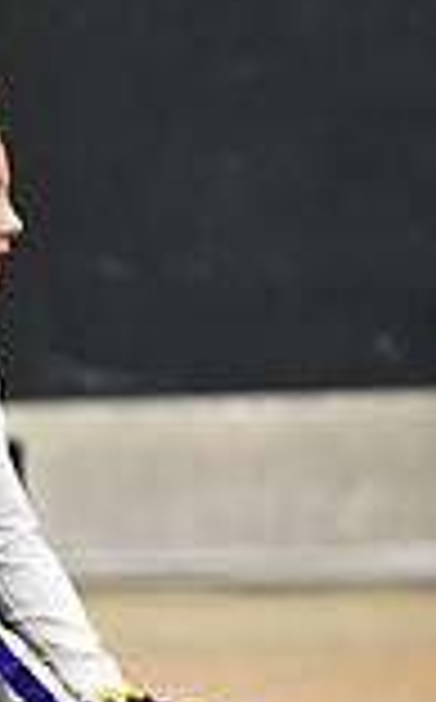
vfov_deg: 1.8
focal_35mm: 1138
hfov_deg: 1.1
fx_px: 21716
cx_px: -733
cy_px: 835
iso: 5000
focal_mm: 200
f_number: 2.8
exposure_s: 1/800
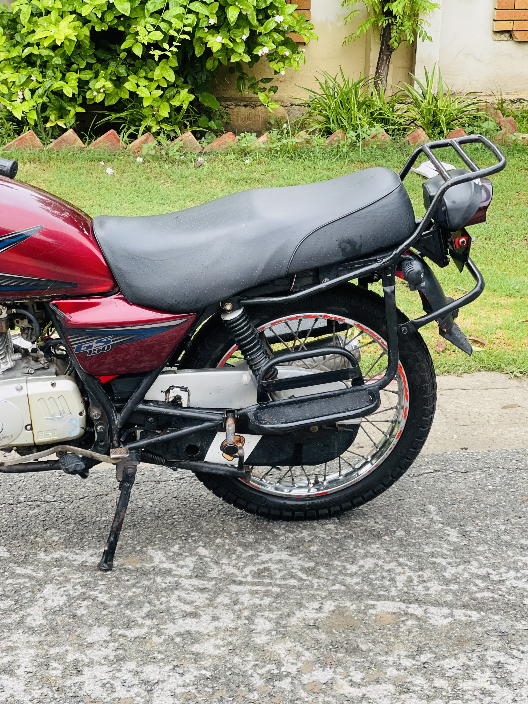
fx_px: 1302
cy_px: 352
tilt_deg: -19.7
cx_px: 264
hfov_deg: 22.9
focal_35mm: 64
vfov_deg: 30.3
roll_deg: -0.1
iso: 100
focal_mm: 7.5
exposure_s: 1/121
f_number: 2.2
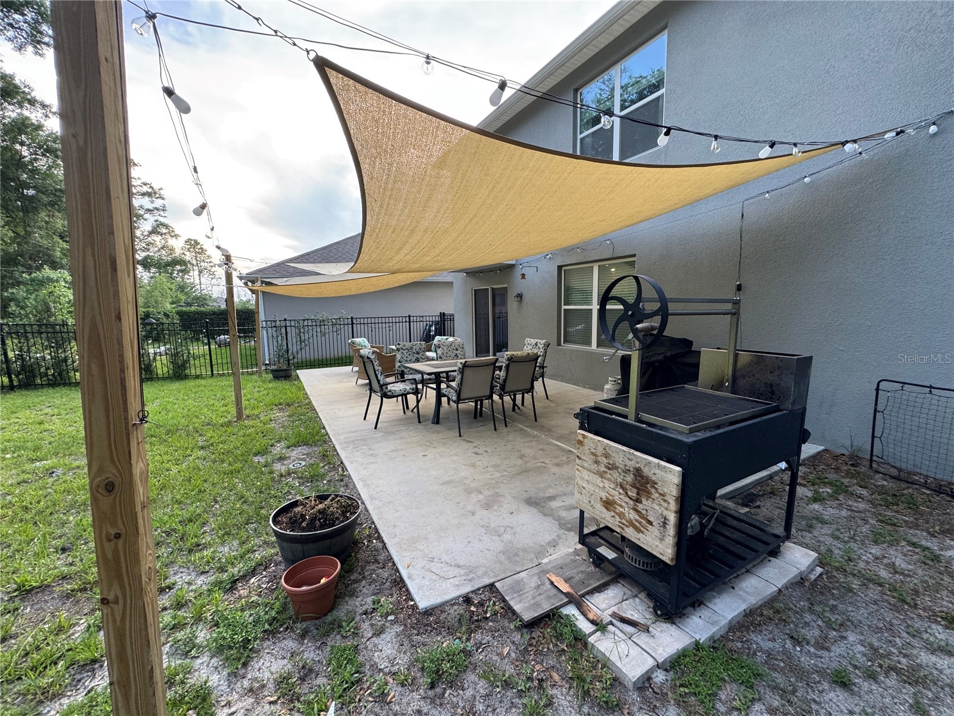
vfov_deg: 85.7
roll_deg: +1.9
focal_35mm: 14
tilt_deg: -8.2
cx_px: 477
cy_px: 358
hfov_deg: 102.1
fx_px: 386
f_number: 2.2
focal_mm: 2.22
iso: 125
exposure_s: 1/99
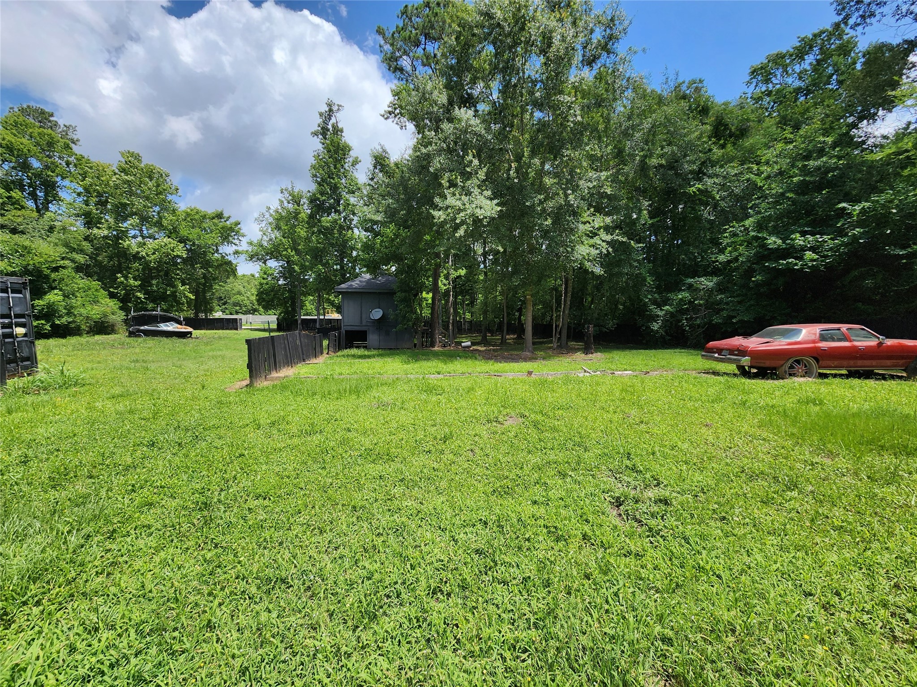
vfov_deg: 89.9
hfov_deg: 106.2
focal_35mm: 13
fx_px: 344
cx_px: 458
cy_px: 344
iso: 50
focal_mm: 2.2
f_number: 2.2
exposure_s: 1/1799
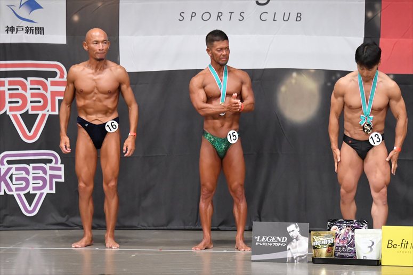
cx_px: 206
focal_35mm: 202
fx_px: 2316
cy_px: 138
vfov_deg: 6.8
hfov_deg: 10.2
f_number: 5.6
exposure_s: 1/400
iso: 6400
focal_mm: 135
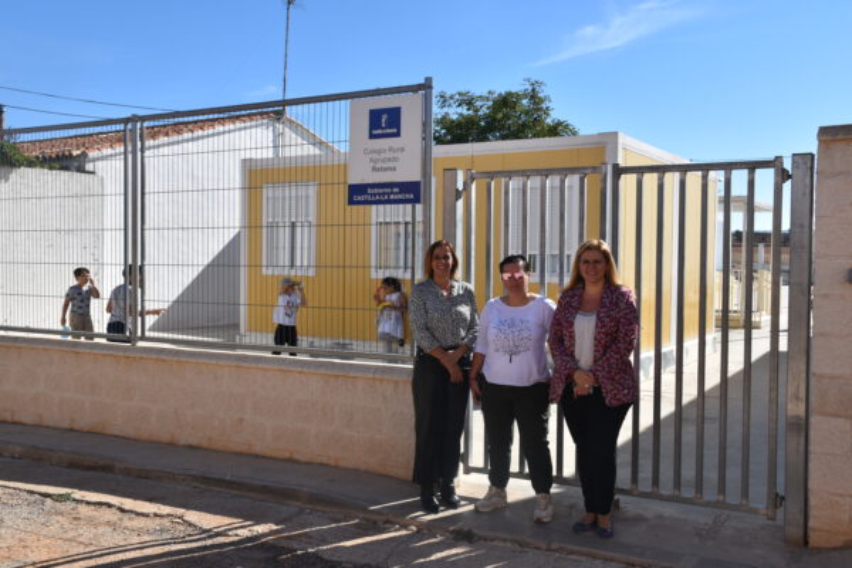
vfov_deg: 38.4
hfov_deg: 55.1
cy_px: 284
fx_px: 816
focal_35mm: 34
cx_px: 426
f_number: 10
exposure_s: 1/400
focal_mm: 23
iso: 200
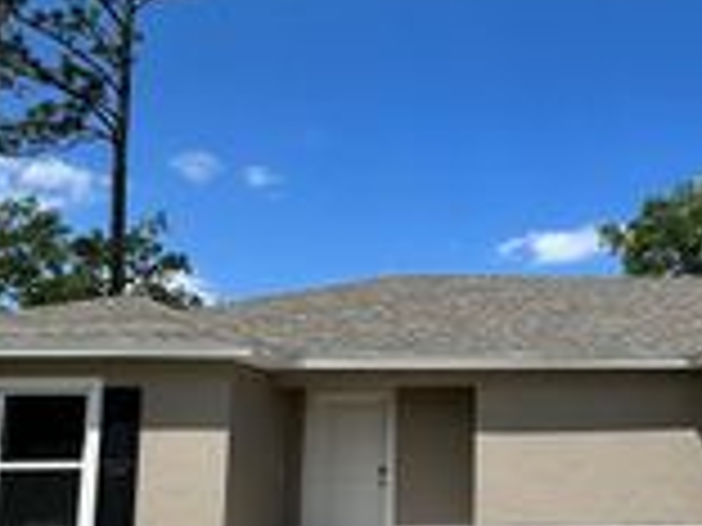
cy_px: 326
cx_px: 639
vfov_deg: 32.0
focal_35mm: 45
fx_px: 913
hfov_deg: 38.9
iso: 50
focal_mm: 2.22
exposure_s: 1/2959
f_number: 2.2
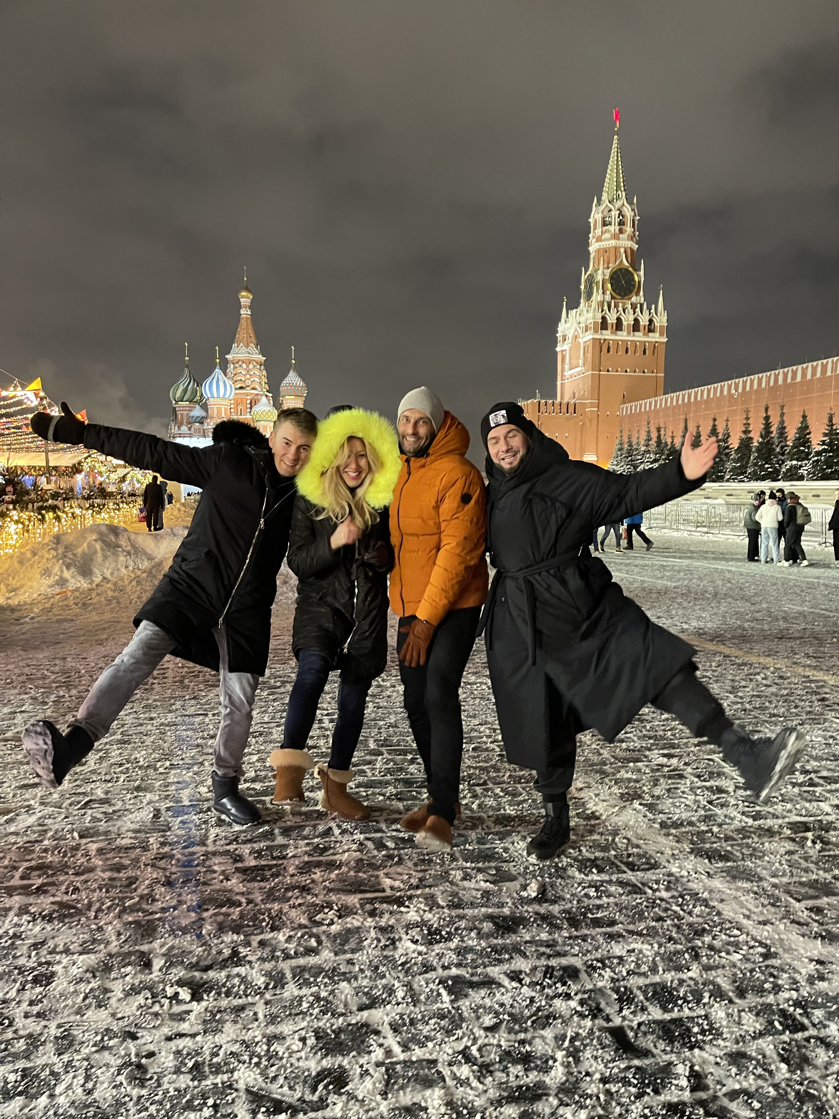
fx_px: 840
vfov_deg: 67.3
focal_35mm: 26
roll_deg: +1.0
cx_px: 420
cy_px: 560
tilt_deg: -5.1
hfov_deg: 53.1
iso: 500
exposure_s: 1/33
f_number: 1.6
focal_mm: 5.1
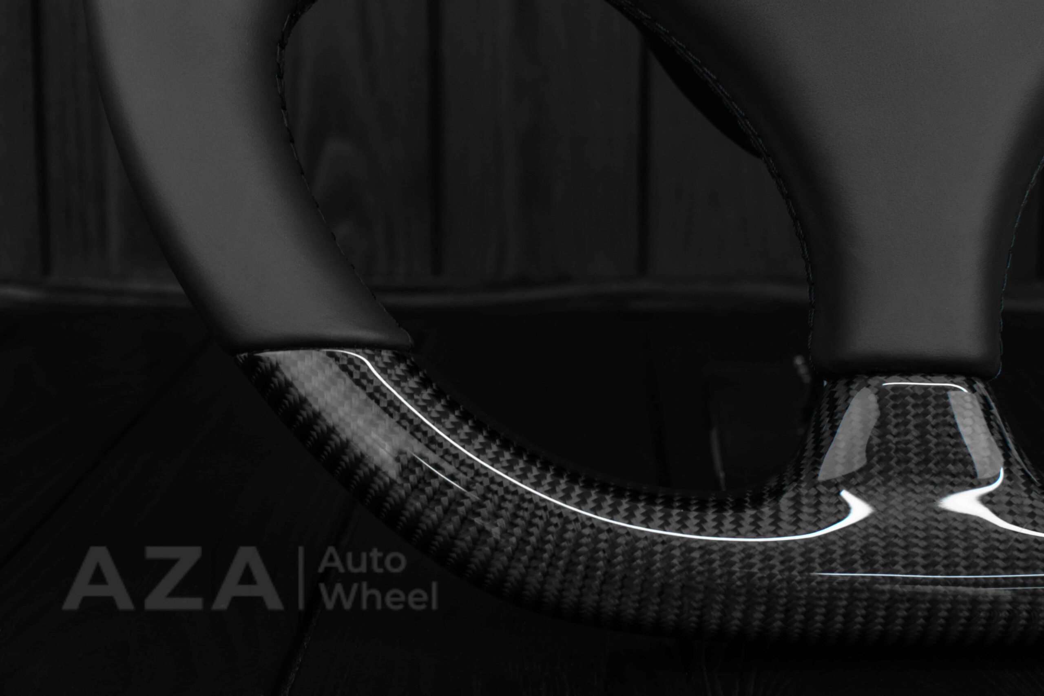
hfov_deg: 37.8
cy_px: 348
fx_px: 1522
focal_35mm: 52
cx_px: 522
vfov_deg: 25.8
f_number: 6.3
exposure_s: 1/125
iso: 500
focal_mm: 35
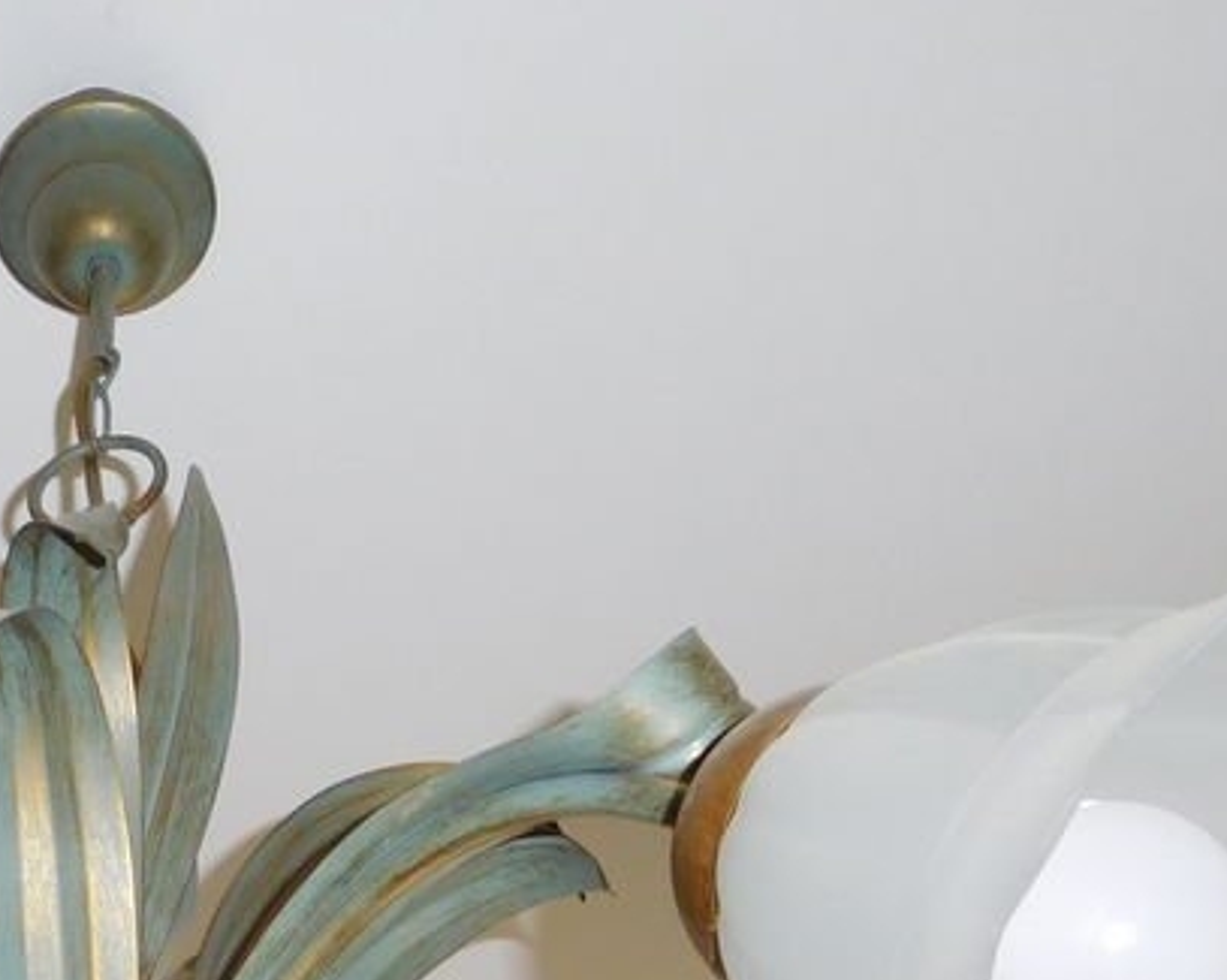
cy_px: 1073
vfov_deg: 23.8
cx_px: 160
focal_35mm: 60
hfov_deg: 30.3
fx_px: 2177
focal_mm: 4.5
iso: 200
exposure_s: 1/30
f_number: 3.4
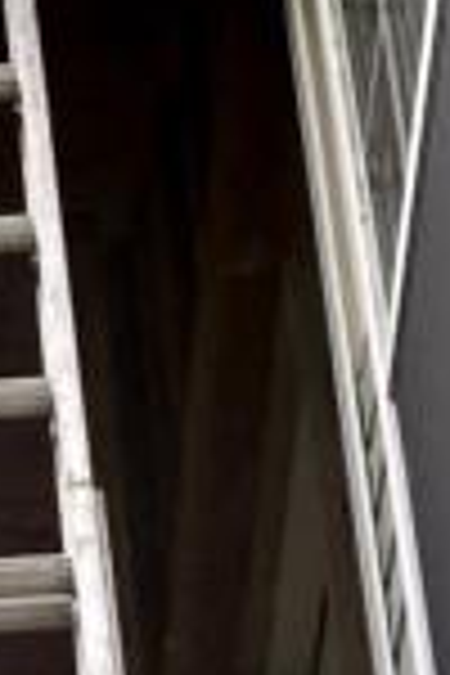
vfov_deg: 9.1
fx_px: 4068
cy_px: 1206
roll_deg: -0.4
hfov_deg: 6.0
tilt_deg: +25.6
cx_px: -792
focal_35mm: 217
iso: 32
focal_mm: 4.25
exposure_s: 1/391
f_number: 1.8
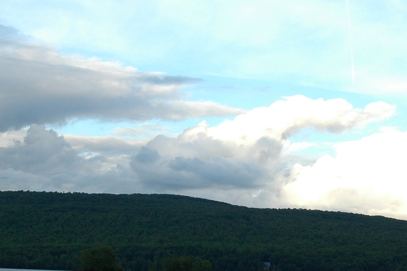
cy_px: 181
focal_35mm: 85
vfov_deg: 16.0
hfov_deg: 23.9
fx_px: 961
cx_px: 195
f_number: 10
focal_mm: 26
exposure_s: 1/160
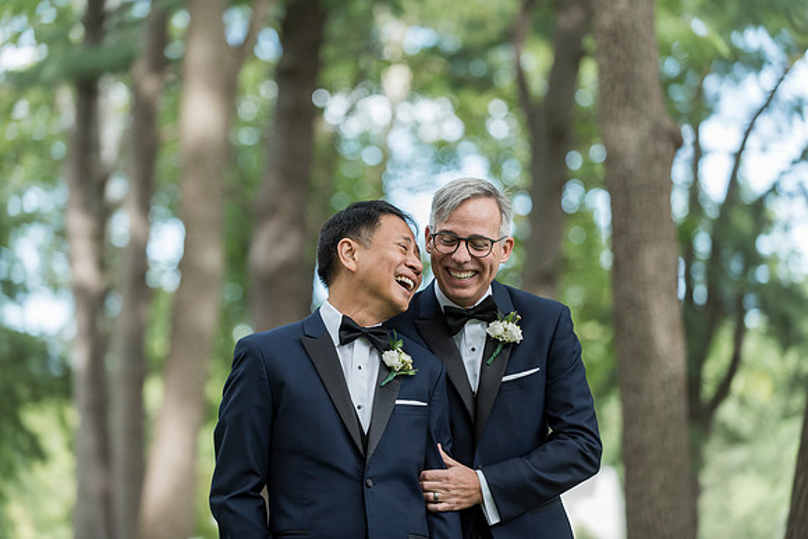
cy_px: 270
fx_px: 2694
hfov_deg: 17.1
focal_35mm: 120
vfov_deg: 11.4
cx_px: 404
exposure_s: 1/500
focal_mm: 120
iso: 400
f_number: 2.8
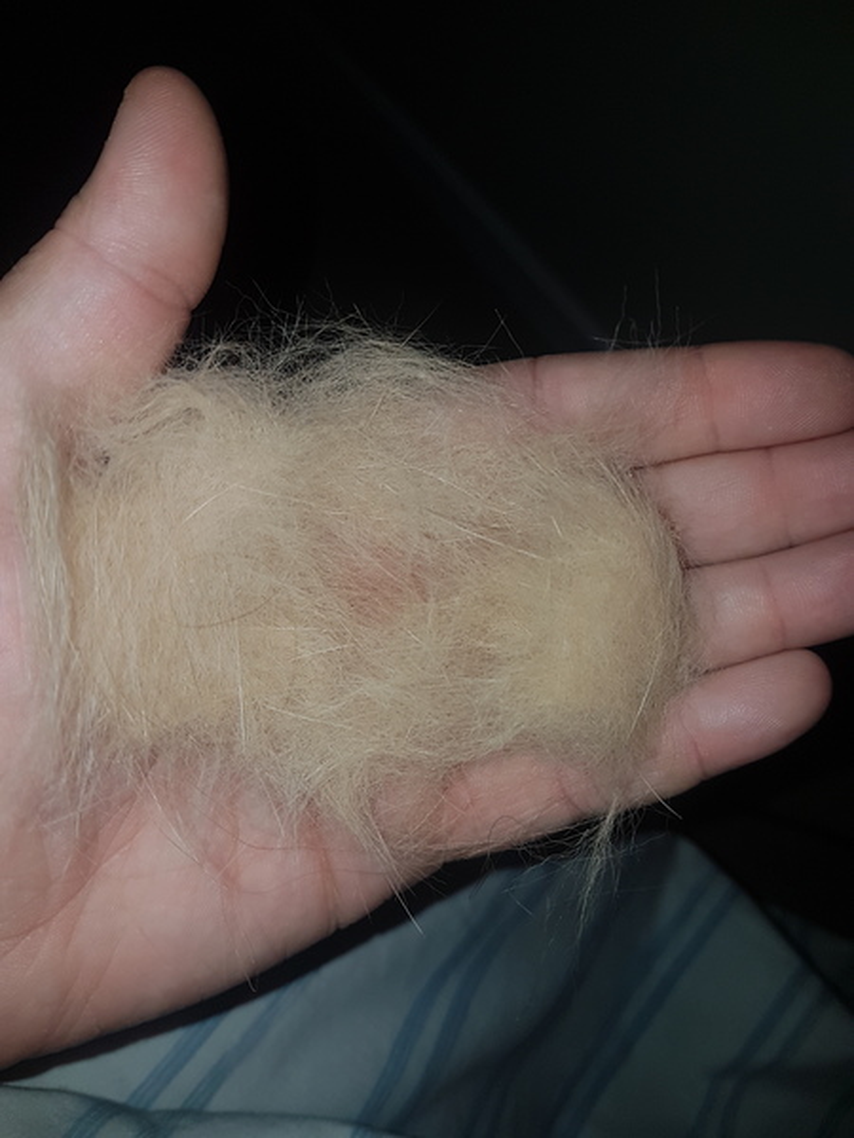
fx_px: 855
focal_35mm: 26
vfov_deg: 67.3
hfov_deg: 53.1
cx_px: 427
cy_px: 569
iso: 40
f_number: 1.7
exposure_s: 1/464
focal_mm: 4.2
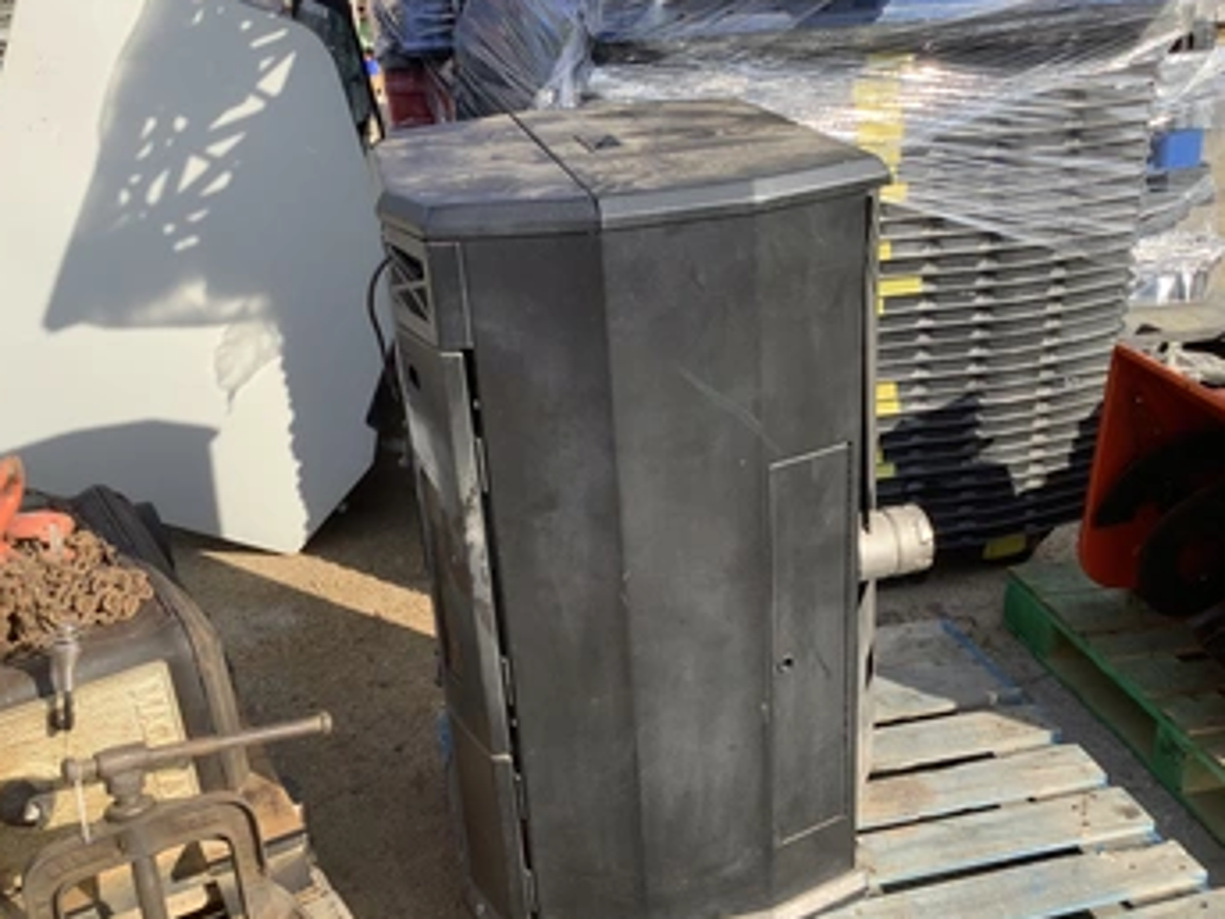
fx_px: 1274
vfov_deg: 39.6
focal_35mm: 36
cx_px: 634
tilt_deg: -24.3
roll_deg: +1.1
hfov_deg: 51.3
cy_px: 509
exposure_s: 1/497
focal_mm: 3.3
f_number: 2.4
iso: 25
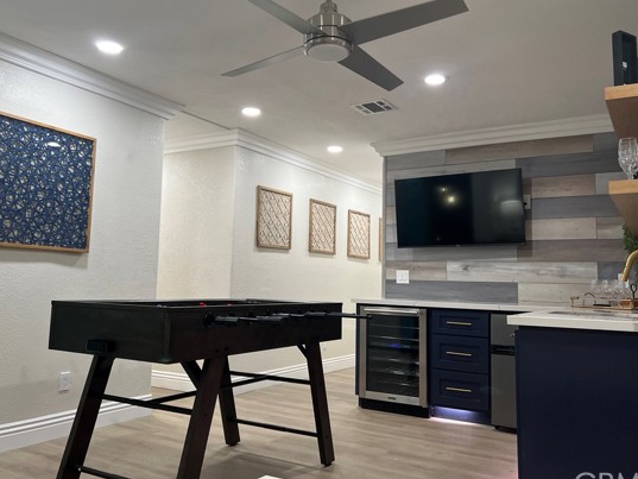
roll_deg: -1.5
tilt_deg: +6.6
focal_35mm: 31
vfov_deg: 45.4
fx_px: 571
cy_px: 215
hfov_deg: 58.3
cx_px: 303
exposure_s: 1/120
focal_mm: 5.7
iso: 125
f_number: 1.5
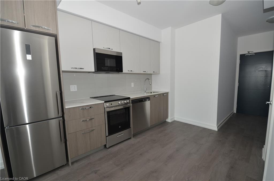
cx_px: 137
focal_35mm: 15
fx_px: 114
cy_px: 90
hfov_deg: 100.5
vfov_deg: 77.0
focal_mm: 10
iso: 200
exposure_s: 1/60
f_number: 5
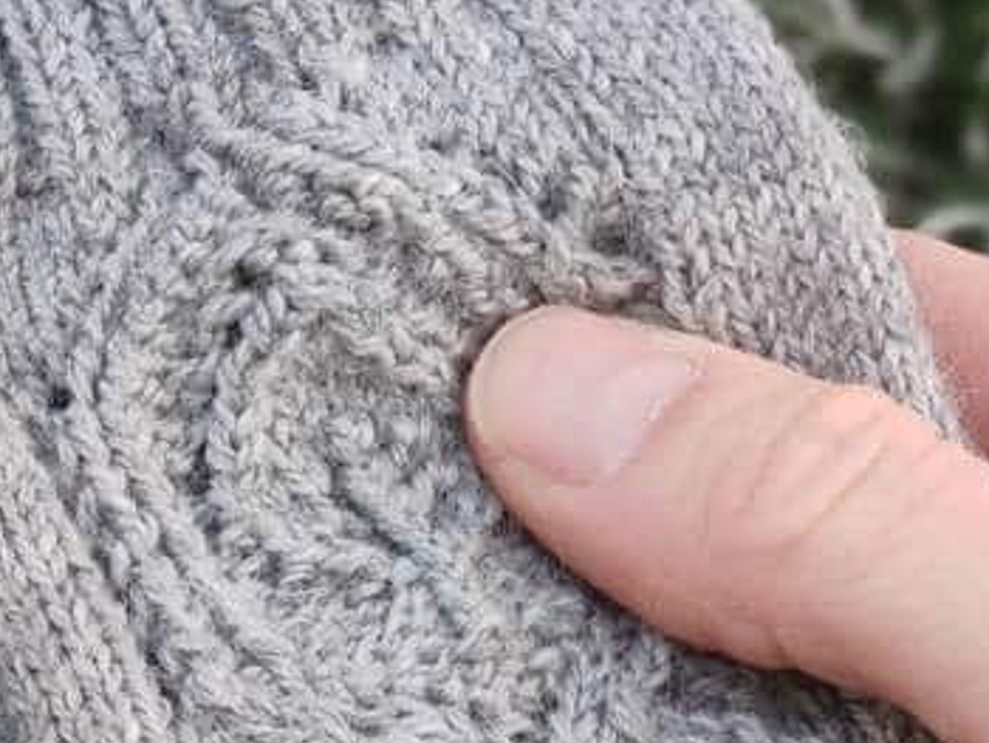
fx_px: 3374
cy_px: 924
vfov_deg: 12.2
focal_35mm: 118
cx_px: 54
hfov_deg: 16.4
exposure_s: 1/100
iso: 139
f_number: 2
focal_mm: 8.16
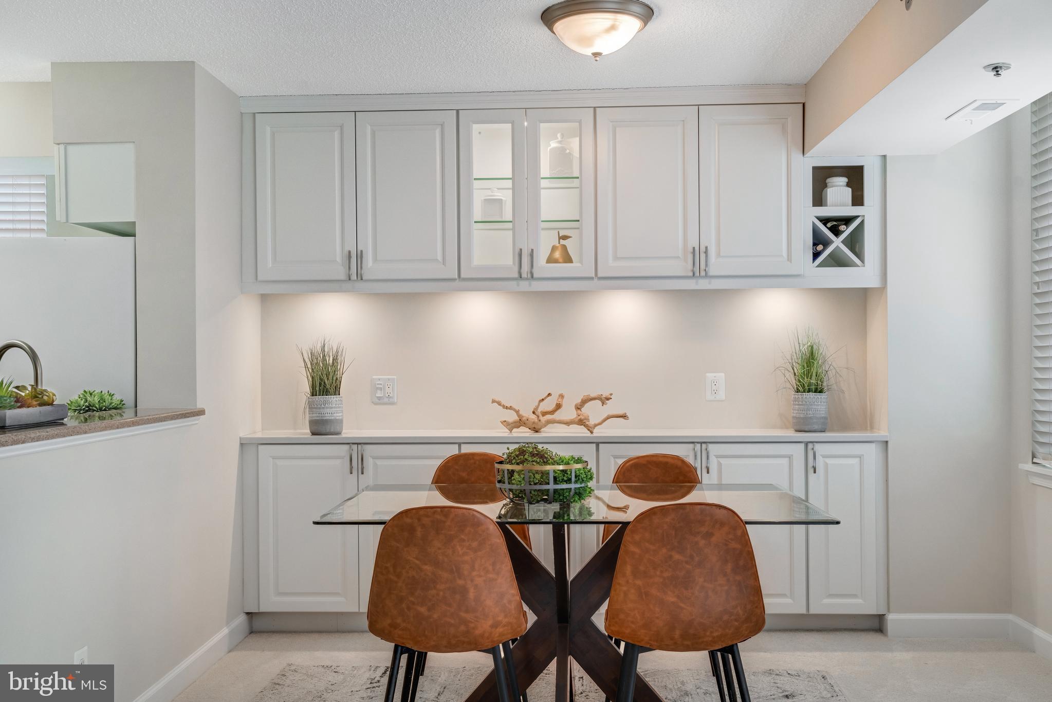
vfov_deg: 37.9
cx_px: 526
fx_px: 1023
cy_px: 351
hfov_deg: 54.4
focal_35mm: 35
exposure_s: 1/40
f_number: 8
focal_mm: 35
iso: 640
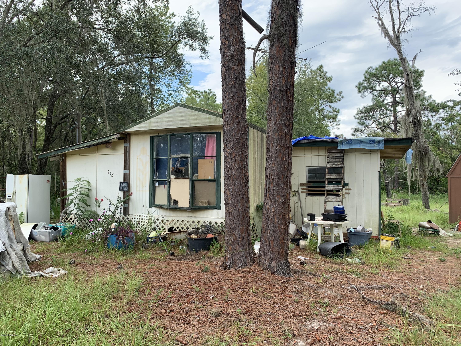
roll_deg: -0.8
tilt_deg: +2.5
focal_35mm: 26
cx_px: 230
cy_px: 173
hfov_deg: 67.3
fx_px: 346
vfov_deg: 53.1
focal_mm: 4.25
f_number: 1.8
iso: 25
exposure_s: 1/669
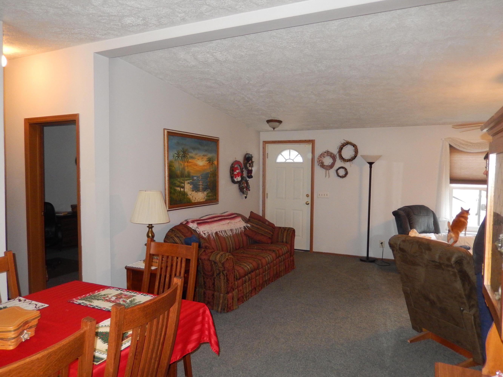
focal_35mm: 25
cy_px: 188
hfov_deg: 69.4
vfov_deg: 54.9
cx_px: 252
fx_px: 363
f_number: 3.4
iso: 360
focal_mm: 4.5
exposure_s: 1/30
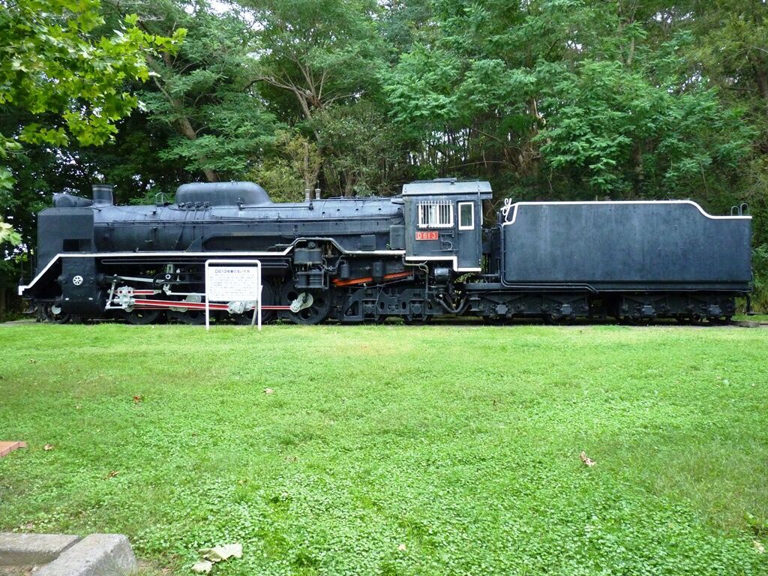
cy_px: 288
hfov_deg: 65.3
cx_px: 384
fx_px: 599
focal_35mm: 27
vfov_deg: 51.4
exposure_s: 1/30
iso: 400
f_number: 2.8
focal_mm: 4.8
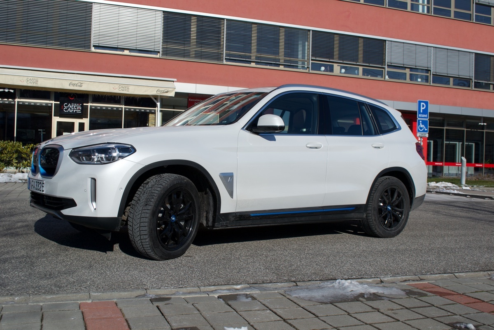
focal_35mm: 36
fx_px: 494
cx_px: 247
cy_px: 165
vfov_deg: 36.9
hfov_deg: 53.1
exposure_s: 1/400
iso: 100
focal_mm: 24
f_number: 10
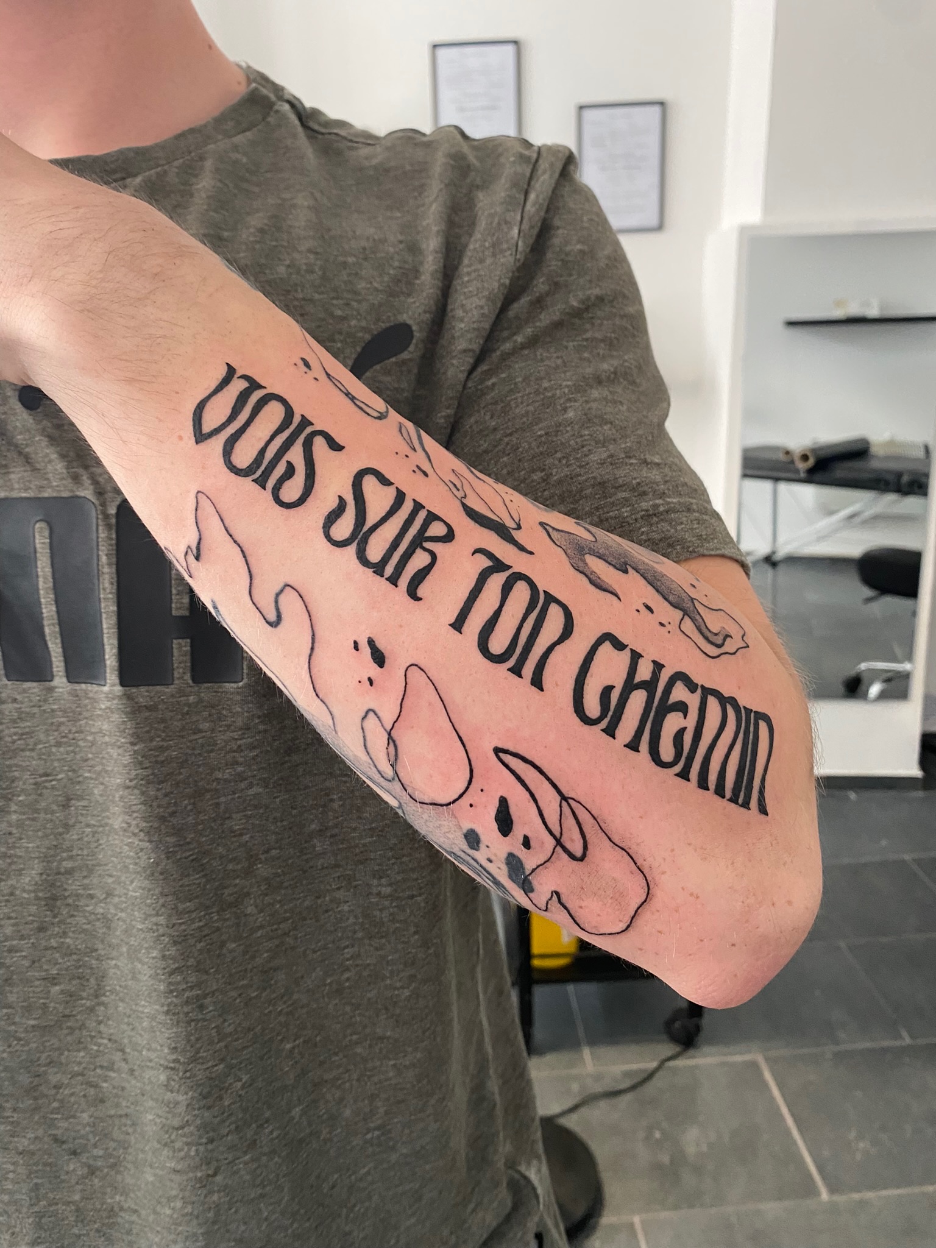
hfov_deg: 53.1
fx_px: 937
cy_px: 624
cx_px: 468
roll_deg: +1.8
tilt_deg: -17.2
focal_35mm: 26
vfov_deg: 67.3
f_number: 1.8
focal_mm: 4.25
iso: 320
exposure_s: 1/60
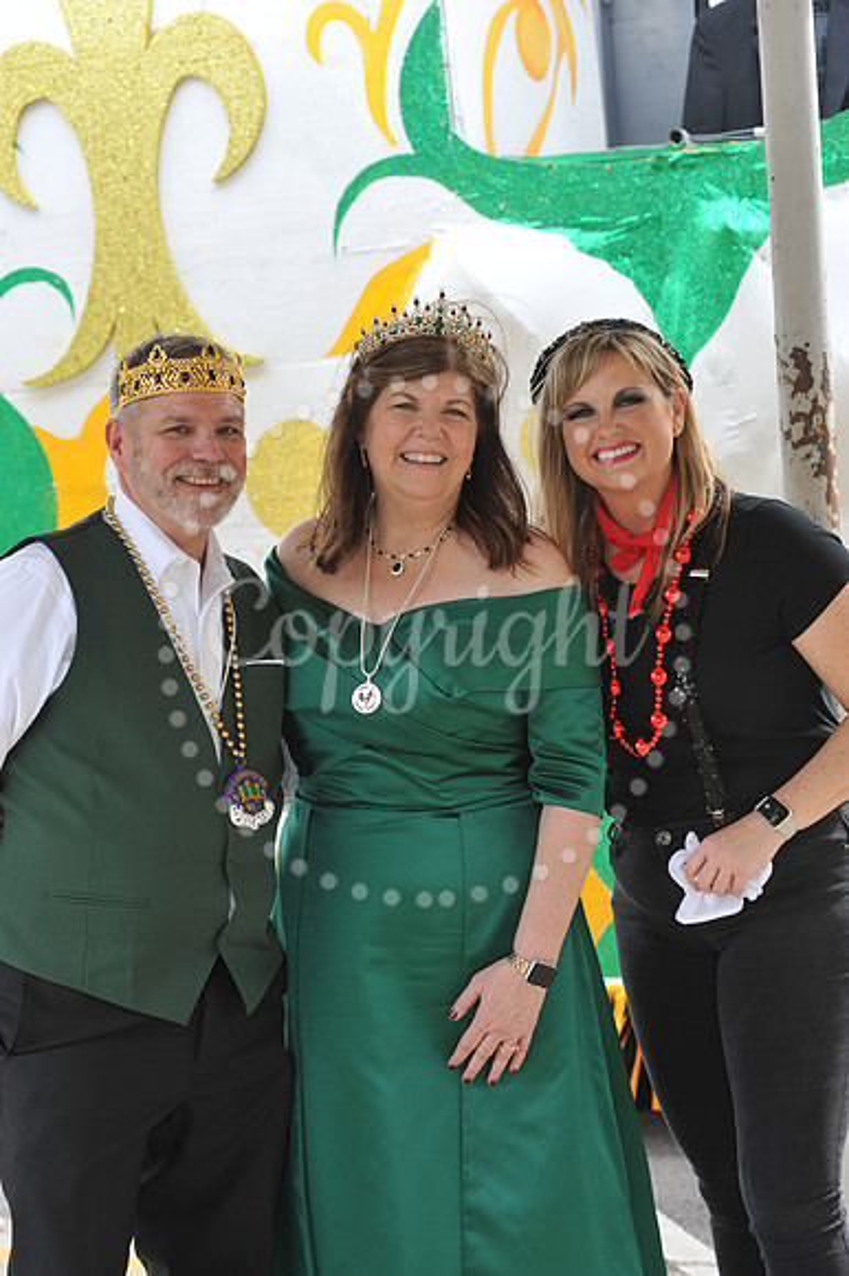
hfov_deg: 17.0
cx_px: 424
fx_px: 2833
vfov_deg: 25.4
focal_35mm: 80
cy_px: 638
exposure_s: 1/80
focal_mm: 80
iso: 200
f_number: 6.3
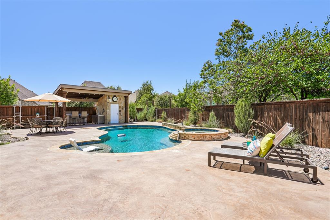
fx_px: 165
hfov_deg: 90.0
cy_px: 110
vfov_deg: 67.3
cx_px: 165
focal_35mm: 18
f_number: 8
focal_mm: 18
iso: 100
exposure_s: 1/400
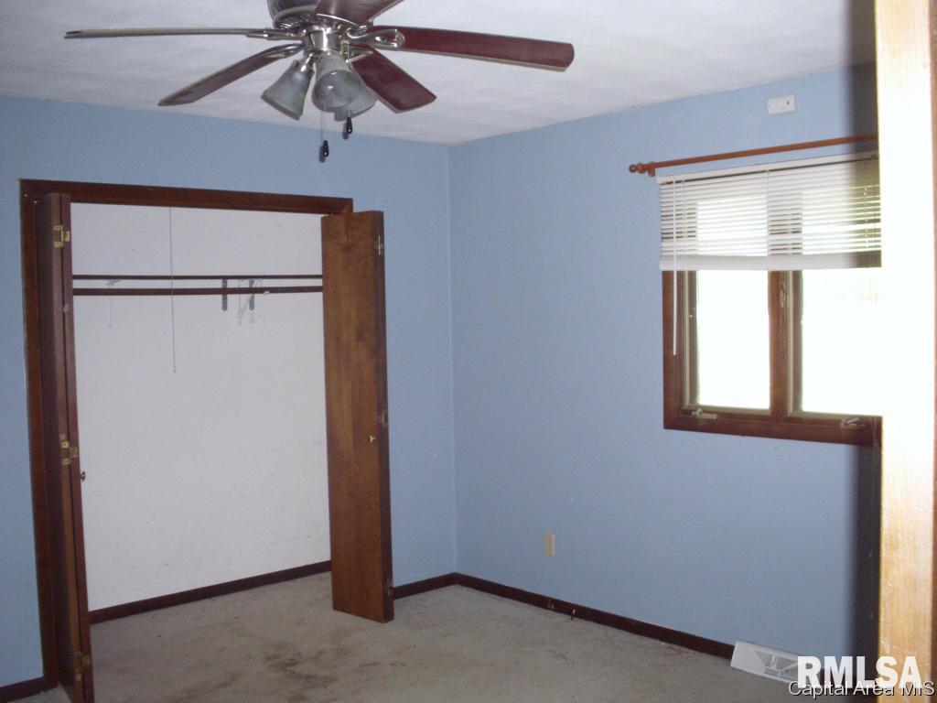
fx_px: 1029
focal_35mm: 38
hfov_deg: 49.0
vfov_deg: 37.7
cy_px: 352
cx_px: 468
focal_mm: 6.3
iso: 400
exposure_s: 1/60
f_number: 2.9
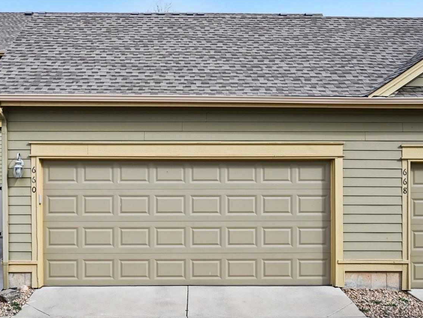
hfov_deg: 45.6
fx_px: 501
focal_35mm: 41
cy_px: 167
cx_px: 182
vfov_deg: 35.1
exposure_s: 1/50
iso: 64
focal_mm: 30
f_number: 11
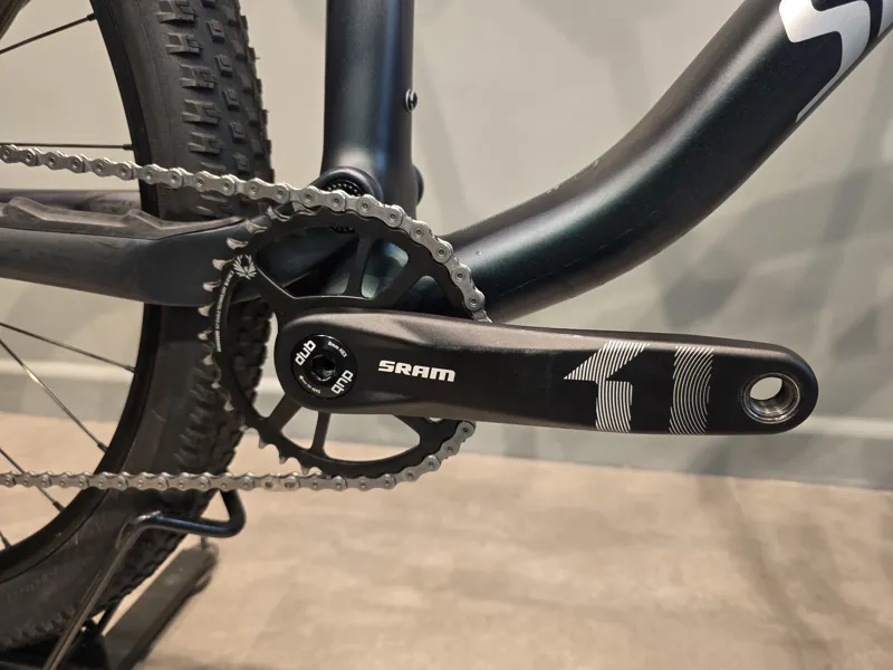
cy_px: 335
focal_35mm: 23
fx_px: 593
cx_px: 446
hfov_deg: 73.9
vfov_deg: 58.9
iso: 160
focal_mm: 6.3
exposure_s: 1/50
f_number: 1.7
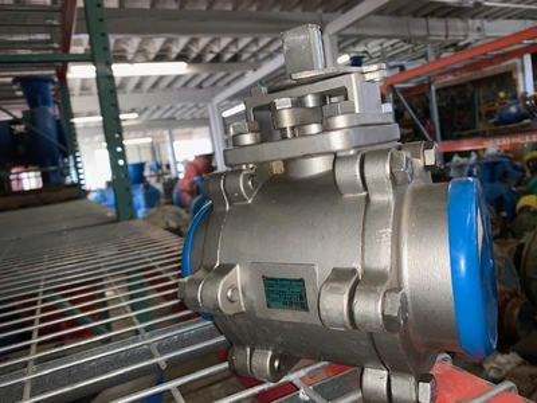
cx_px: 268
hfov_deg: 67.3
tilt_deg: -4.8
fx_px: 403
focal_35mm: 26
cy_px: 202
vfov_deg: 53.1
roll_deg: +8.8
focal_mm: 4.25
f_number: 1.8
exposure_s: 1/15
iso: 25
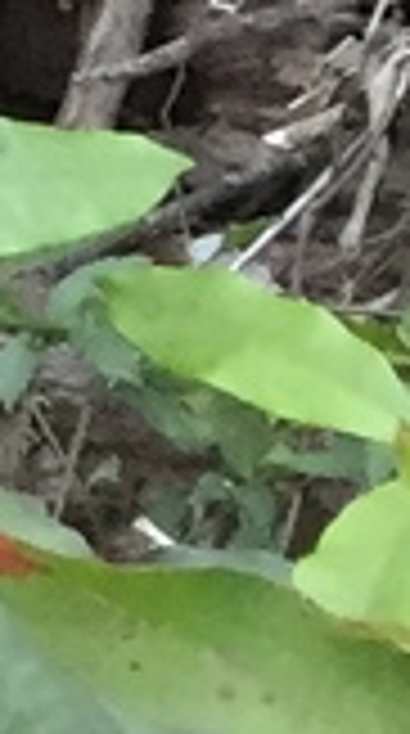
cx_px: -2257
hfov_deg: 3.3
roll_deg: +0.7
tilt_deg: -28.1
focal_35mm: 311
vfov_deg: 6.5
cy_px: -1319
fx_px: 6045
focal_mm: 4.15
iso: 50
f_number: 2.2
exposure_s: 1/30
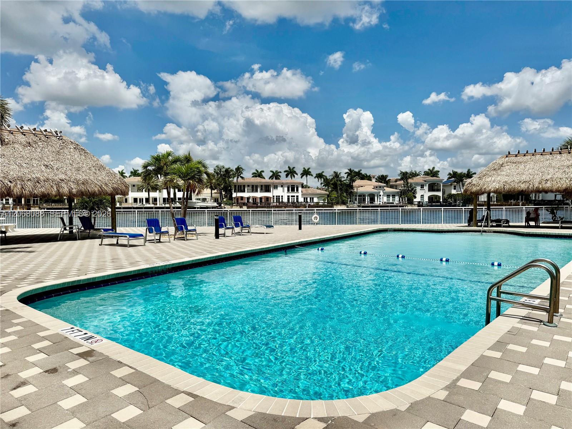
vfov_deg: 56.8
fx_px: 397
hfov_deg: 71.6
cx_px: 286
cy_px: 214
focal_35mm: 24
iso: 80
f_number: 1.78
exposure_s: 1/14286
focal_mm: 6.76
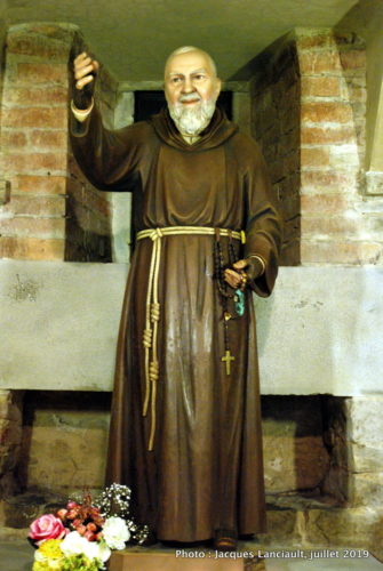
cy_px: 286
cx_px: 192
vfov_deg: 37.8
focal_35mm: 52
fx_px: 835
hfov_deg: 25.8
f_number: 4.2
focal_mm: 35
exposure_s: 1/10
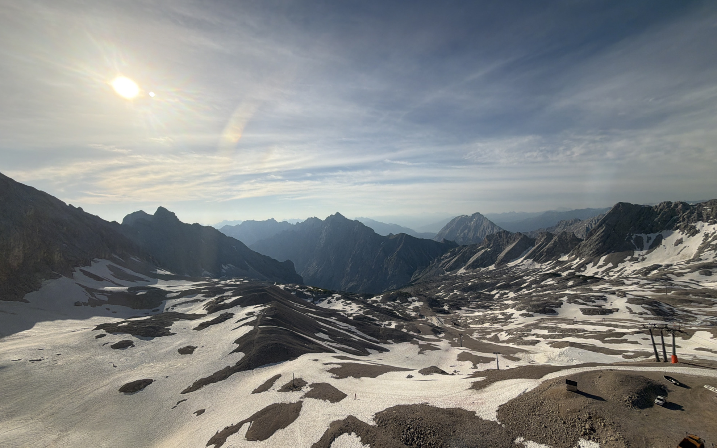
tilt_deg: +0.4
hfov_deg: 101.5
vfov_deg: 74.7
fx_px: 293
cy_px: 213
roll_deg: +1.3
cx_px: 361
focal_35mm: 15
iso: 25
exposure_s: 1/1368
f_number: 2.2
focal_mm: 2.22
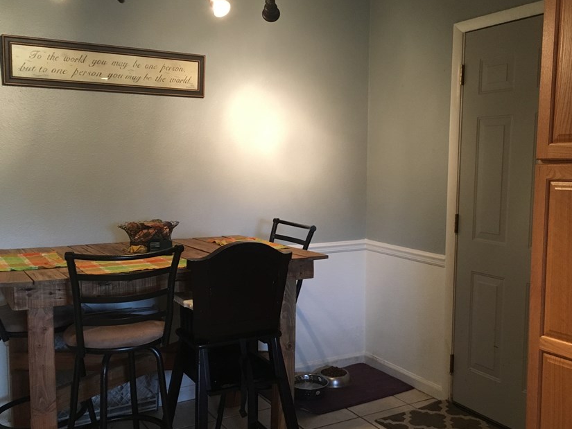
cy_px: 231
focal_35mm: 36
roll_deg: -1.0
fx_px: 595
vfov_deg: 39.6
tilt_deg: -6.4
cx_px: 311
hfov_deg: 51.3
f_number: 2.2
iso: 160
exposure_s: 1/30
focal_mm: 4.15
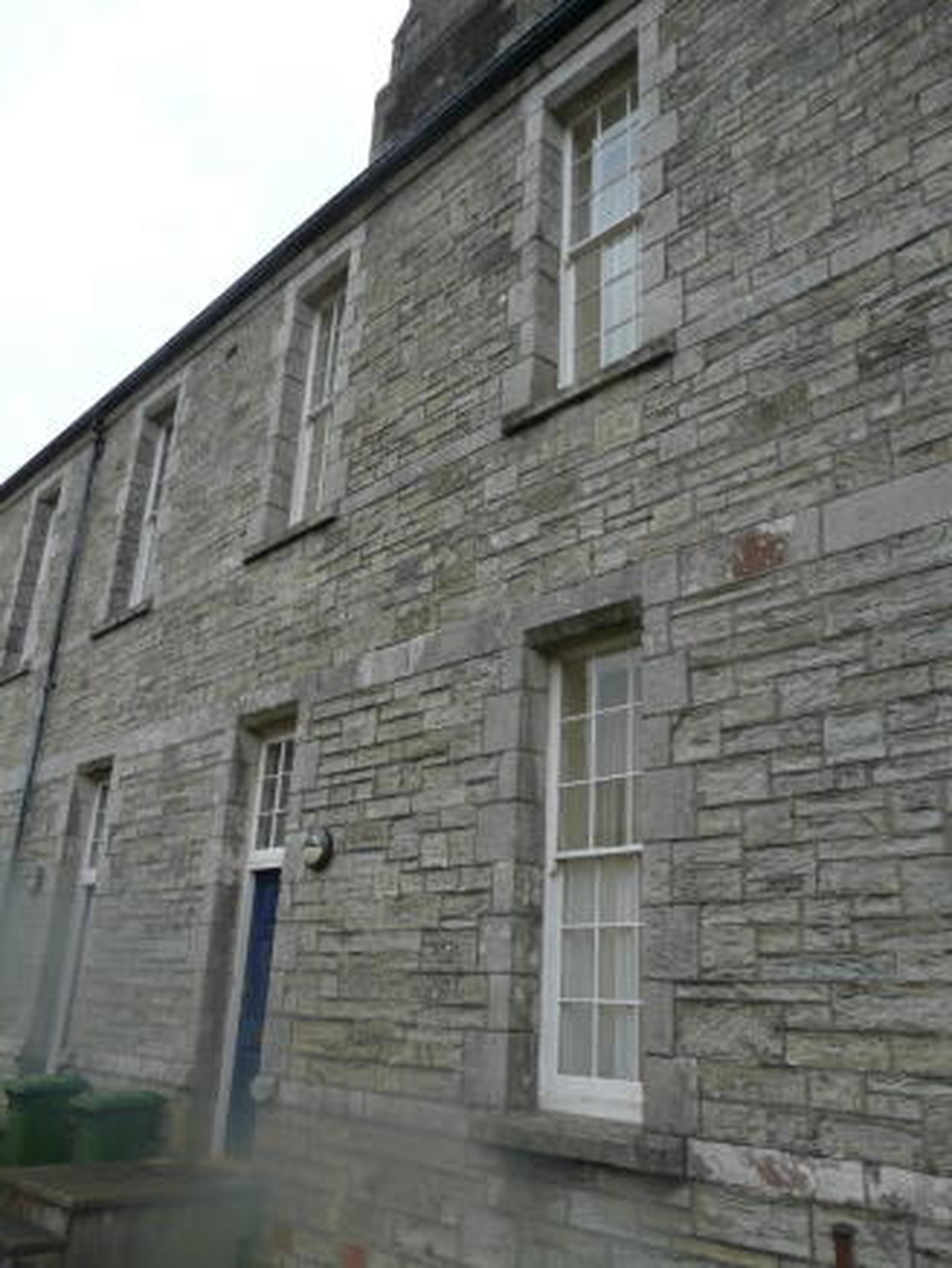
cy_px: 634
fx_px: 1026
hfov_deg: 49.8
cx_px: 476
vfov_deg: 63.4
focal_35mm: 28
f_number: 2.8
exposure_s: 1/100
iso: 100
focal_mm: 4.6
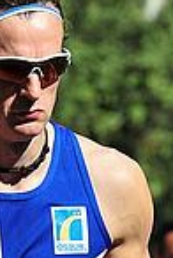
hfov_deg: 1.6
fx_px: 6119
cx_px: 38
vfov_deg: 2.4
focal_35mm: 853
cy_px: 329
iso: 200
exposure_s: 1/400
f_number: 10
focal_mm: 250
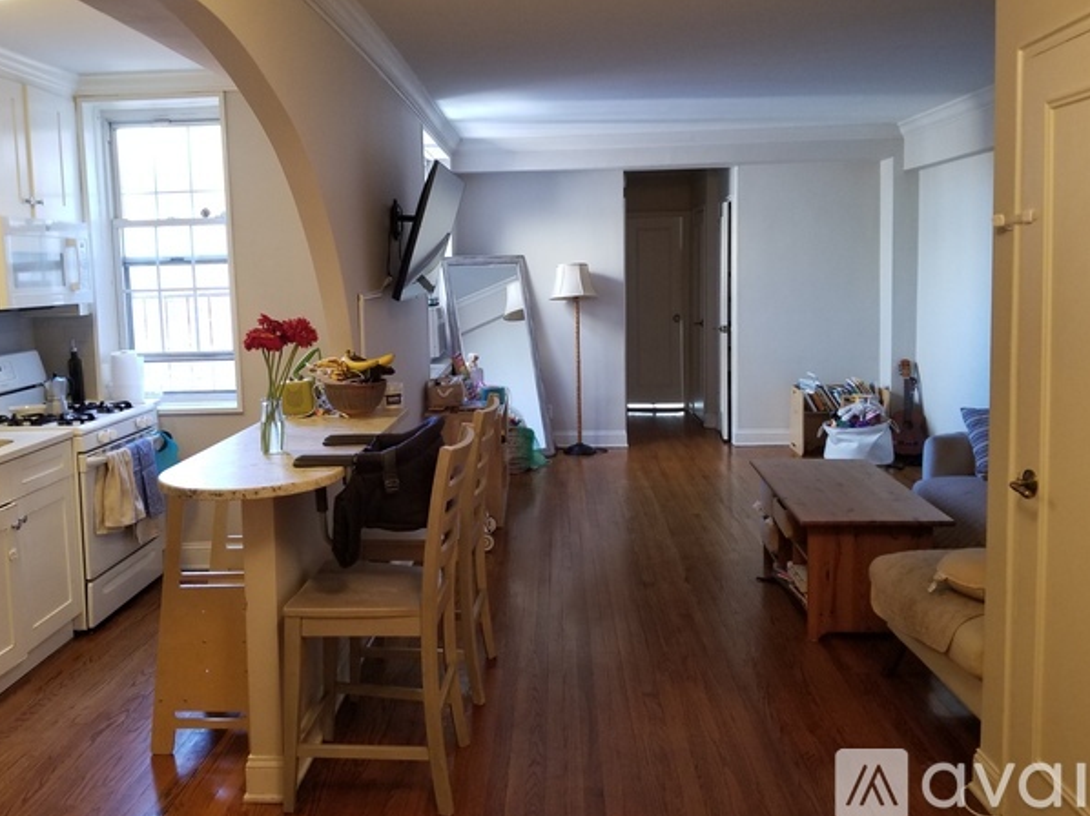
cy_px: 366
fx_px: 913
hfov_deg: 61.7
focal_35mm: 29
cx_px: 522
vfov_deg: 48.1
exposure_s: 1/30
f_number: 1.7
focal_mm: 4.25
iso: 200
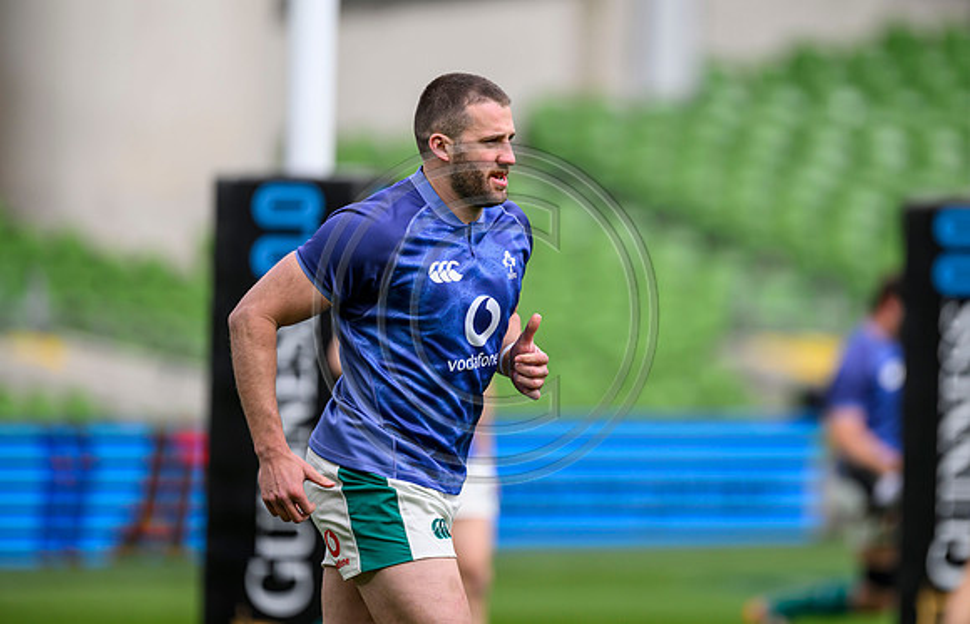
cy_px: 276
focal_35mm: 435
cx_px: 521
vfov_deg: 3.1
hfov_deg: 4.8
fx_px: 11583
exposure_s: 1/3200
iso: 500
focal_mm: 400
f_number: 3.2
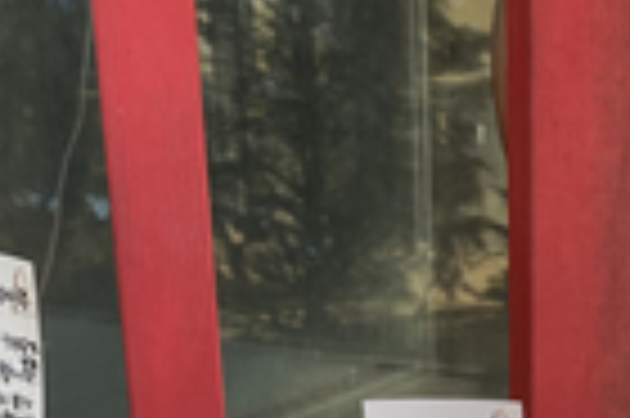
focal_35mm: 108
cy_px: 665
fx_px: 1888
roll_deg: +4.3
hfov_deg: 18.9
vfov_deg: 12.0
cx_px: 261
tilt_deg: -23.1
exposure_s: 1/415
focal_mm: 5.1
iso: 50
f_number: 1.6
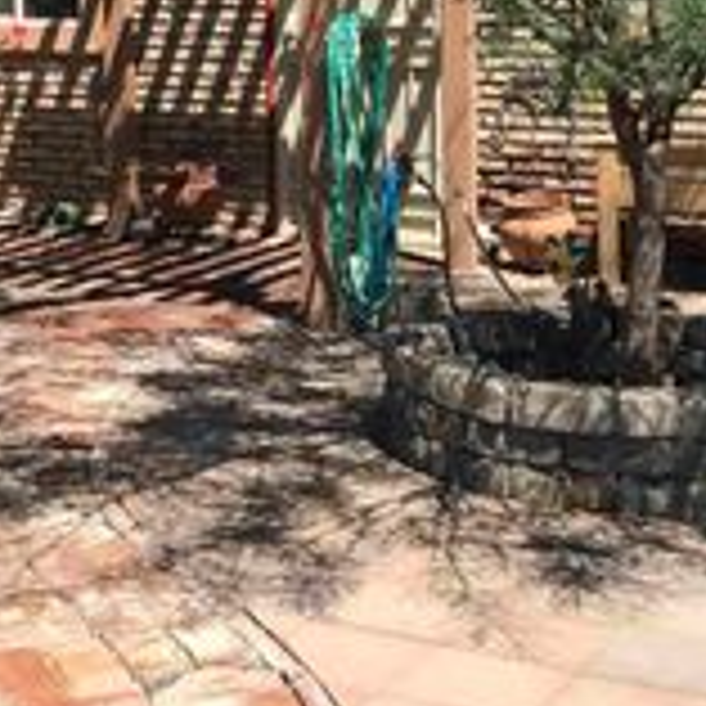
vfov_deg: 21.3
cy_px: 20
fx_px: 1823
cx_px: 184
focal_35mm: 79
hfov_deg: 21.7
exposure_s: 1/1546
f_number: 1.8
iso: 20
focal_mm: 3.99
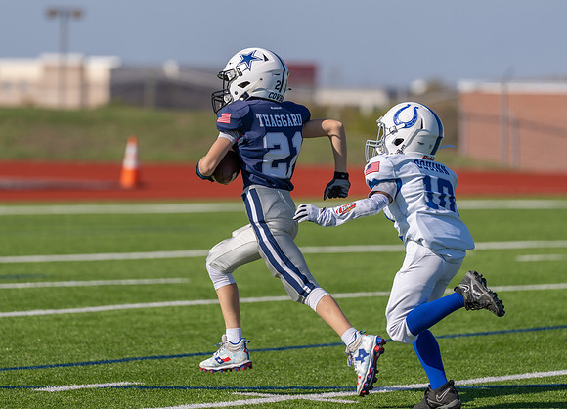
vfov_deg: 5.9
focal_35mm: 245
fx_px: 3951
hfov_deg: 8.2
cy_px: 182
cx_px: 248
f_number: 3.2
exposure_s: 1/4000
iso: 160
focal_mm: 200
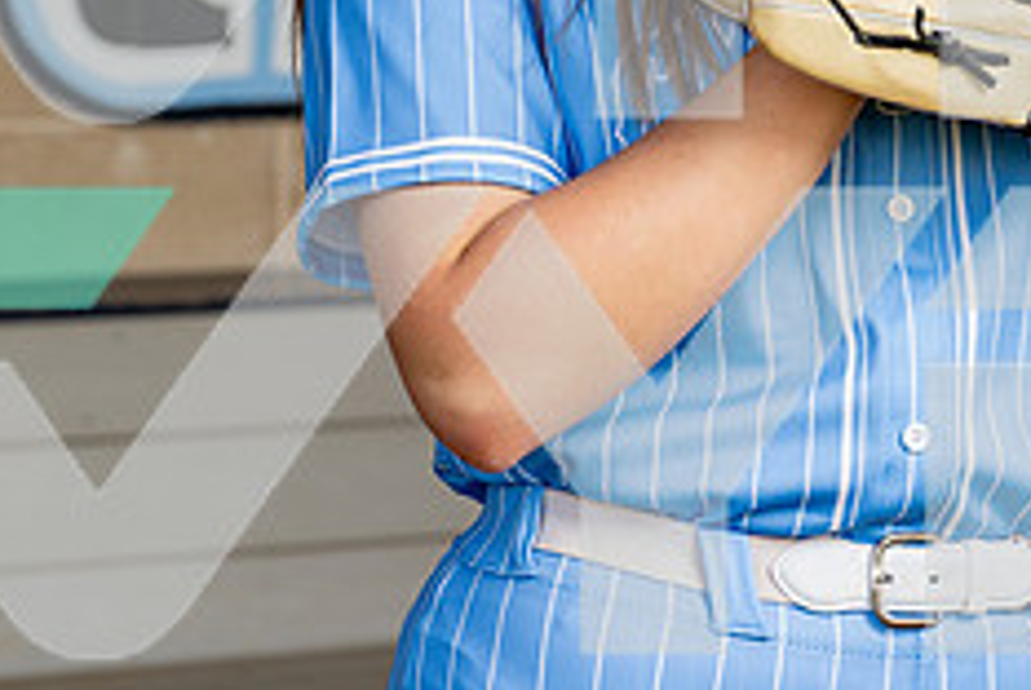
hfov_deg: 12.4
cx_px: 854
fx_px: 4703
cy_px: -113
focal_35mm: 164
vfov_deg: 8.3
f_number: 4
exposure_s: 1/250
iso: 100
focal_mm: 66
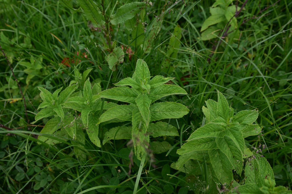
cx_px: 146
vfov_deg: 27.0
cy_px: 97
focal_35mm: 50
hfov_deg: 39.6
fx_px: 406
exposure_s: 1/125
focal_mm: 50
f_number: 8
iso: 250
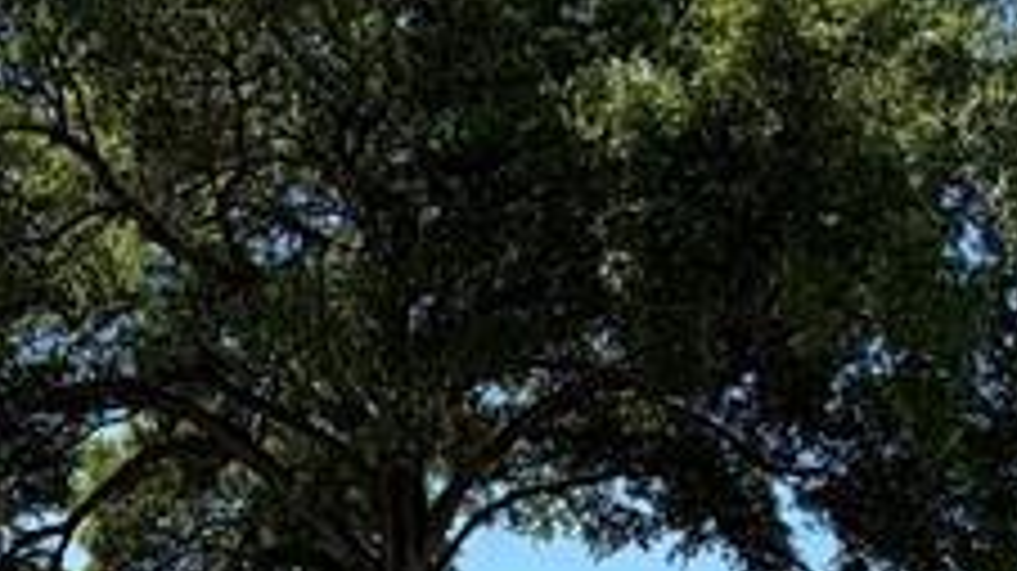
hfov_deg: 30.4
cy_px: 1034
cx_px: 356
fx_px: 1860
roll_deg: +0.8
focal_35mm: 69
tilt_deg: -6.9
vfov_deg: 15.1
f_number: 2.2
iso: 25
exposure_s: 1/770
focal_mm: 2.22
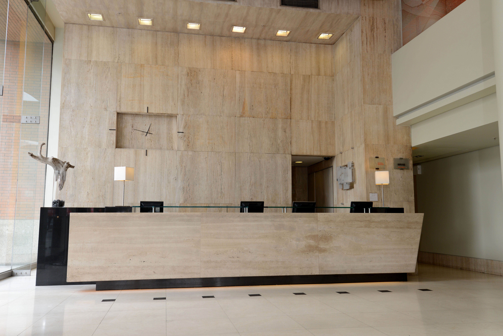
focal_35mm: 31
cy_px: 168
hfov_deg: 60.3
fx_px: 433
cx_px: 252
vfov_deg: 42.4
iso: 400
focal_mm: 31
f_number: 7.1
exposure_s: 1/100
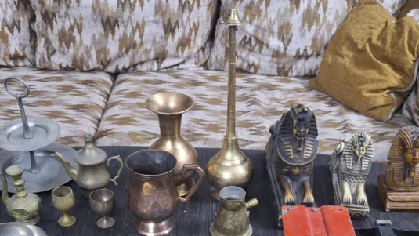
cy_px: 176
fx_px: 333
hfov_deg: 64.3
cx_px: 208
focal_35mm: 30
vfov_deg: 38.0
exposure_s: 1/25
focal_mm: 5.54
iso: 400
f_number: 1.8
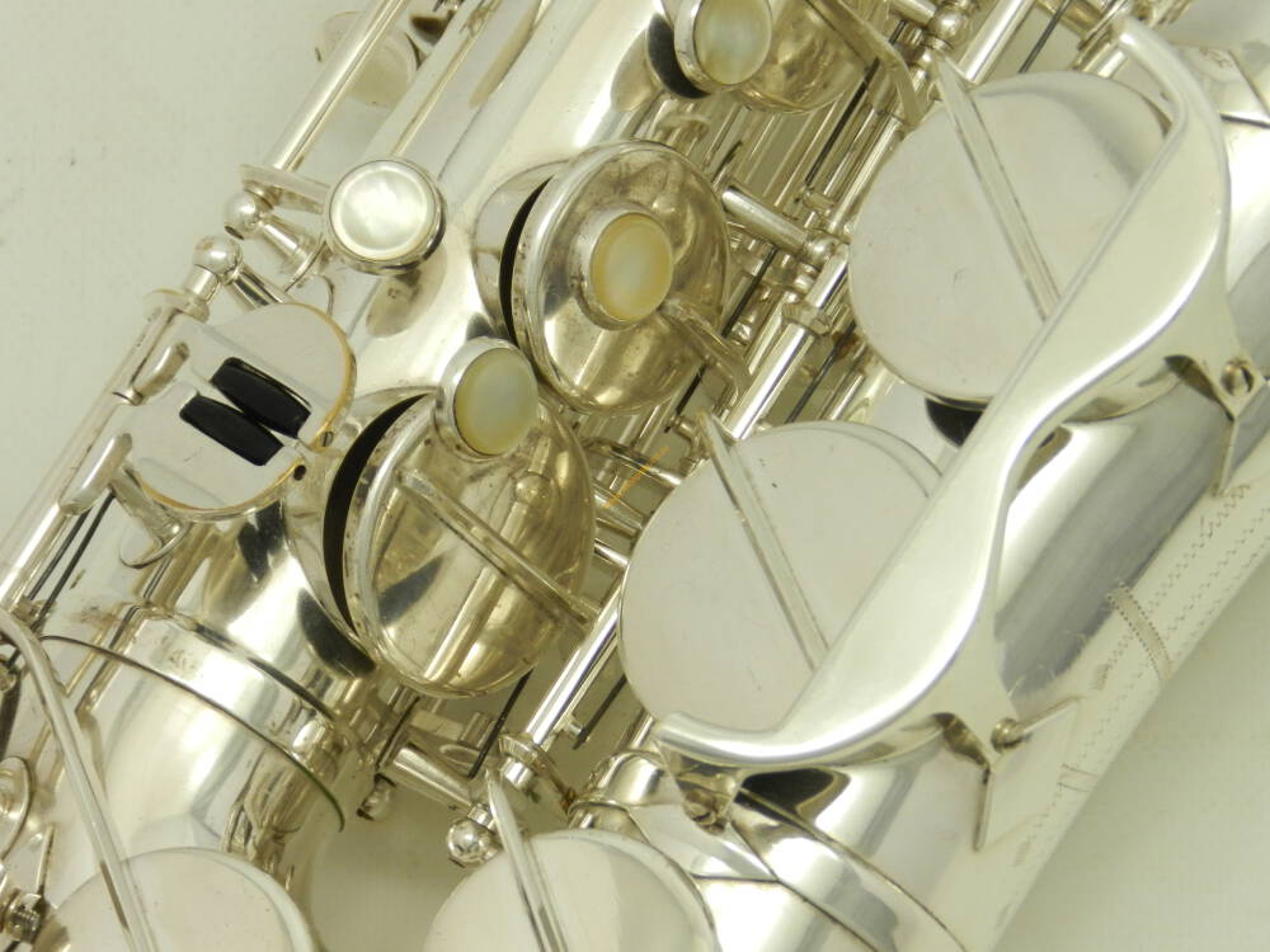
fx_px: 9649
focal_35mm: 263
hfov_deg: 7.5
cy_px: 476
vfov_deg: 5.7
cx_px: 635
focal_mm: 46.7
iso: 400
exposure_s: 1/40
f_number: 5.2
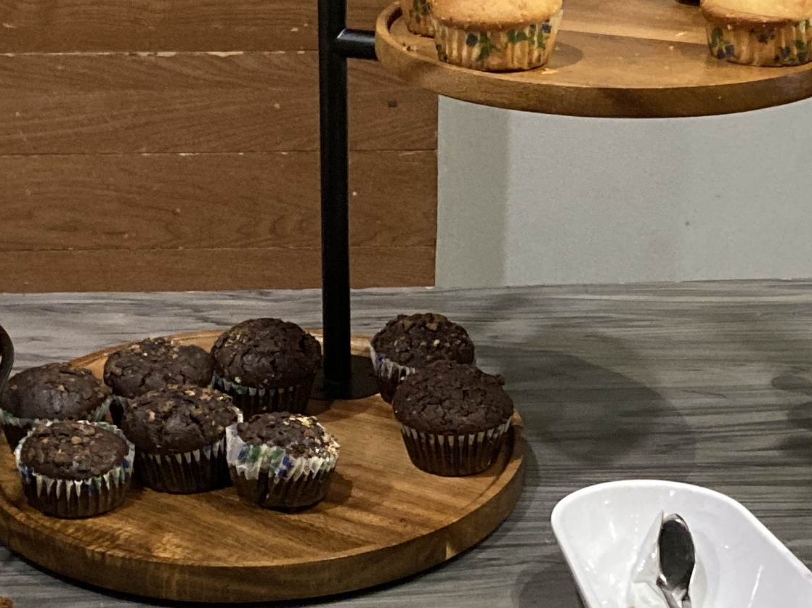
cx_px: 330
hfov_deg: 19.4
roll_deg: -0.3
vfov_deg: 14.6
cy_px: 344
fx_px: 2369
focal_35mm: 101
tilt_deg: -22.7
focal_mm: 3.99
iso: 320
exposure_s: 1/50
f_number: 1.8
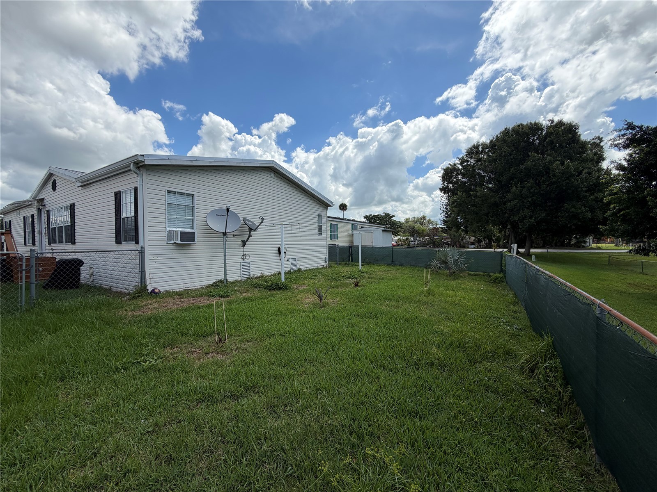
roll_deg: +0.2
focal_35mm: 14
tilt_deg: -0.9
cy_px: 246
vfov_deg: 85.7
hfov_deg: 102.1
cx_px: 328
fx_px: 266
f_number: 2.2
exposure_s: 1/928
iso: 20
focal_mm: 2.22
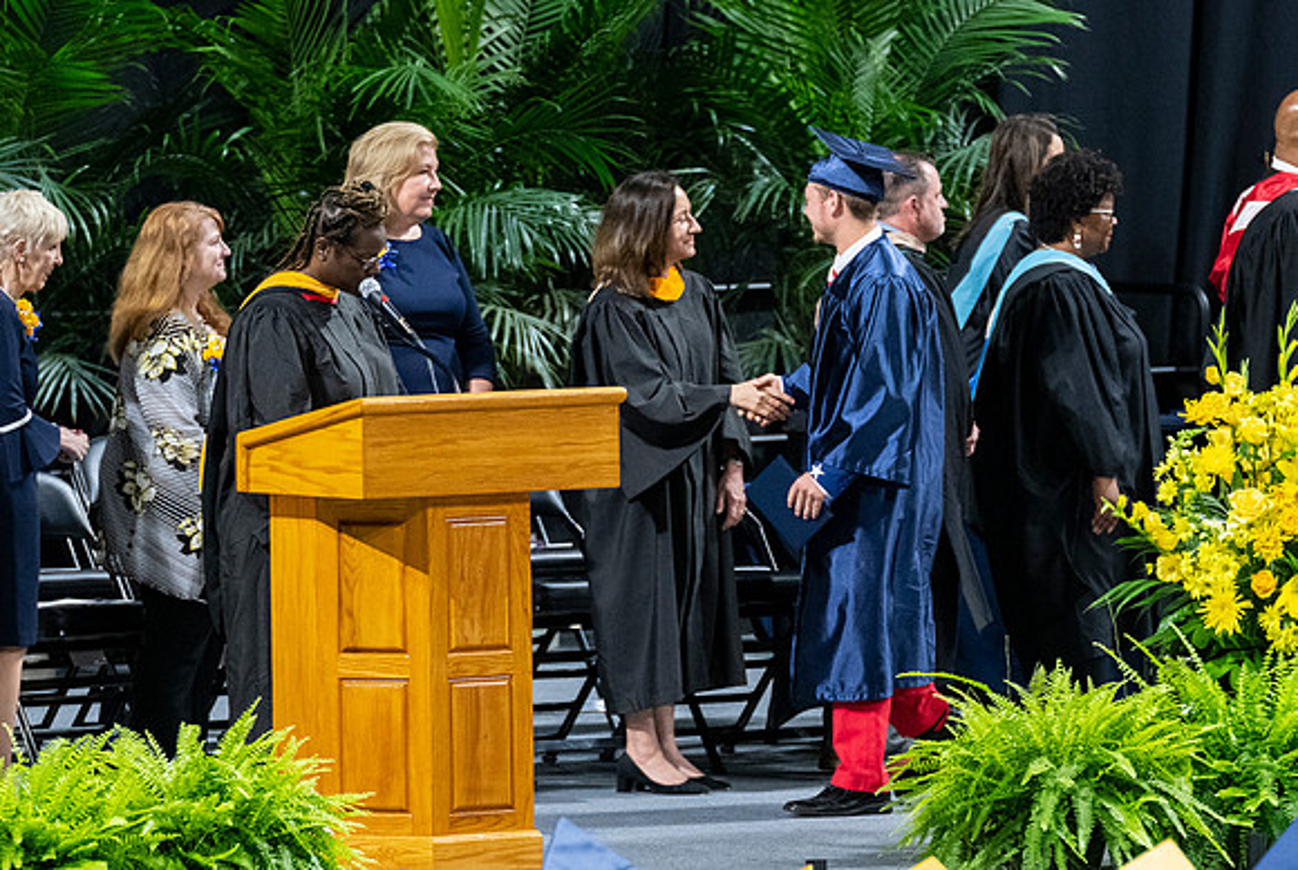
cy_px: 543
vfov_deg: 3.4
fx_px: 14591
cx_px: 799
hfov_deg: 5.1
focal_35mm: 404
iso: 2000
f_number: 4
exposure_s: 1/200
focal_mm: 200
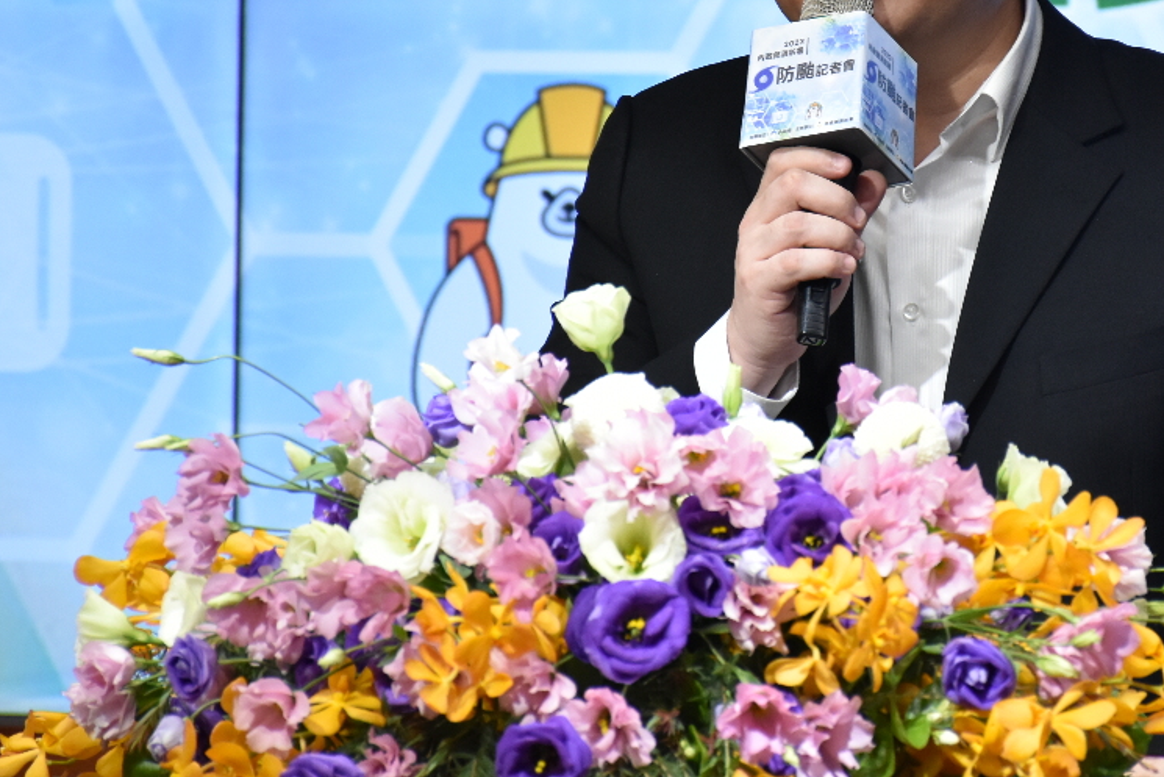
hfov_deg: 6.1
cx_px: 855
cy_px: 134
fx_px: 10833
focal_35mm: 335
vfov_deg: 4.1
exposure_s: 1/200
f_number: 5.6
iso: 2000
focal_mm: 130
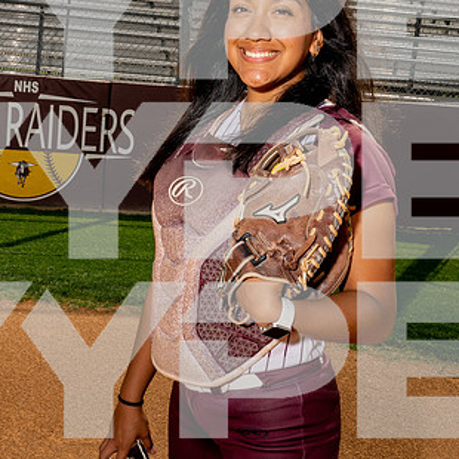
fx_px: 930
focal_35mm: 62
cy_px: 181
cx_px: 155
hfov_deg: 27.6
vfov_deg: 27.7
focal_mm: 39
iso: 100
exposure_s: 1/250
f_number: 16
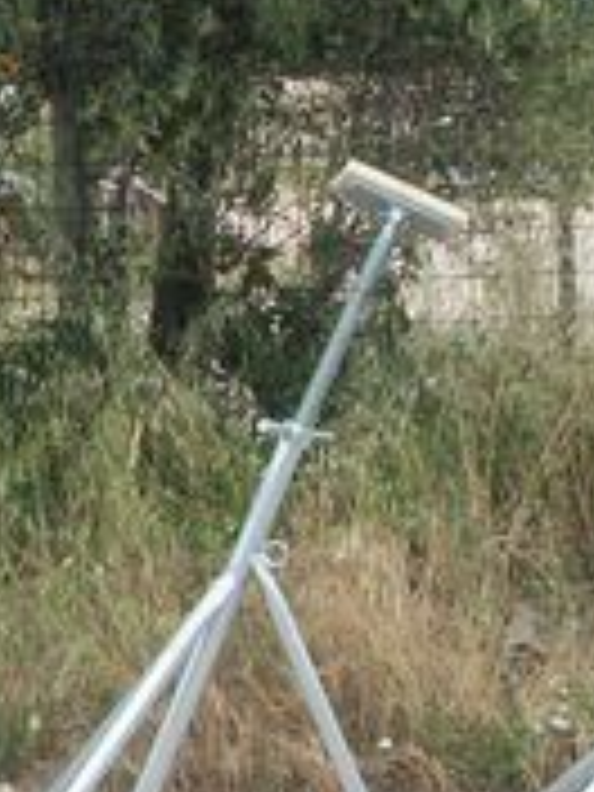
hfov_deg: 15.7
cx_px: -81
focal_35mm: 91
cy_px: 574
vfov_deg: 21.4
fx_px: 2082
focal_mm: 5.7
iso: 80
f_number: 8.8
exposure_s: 1/125
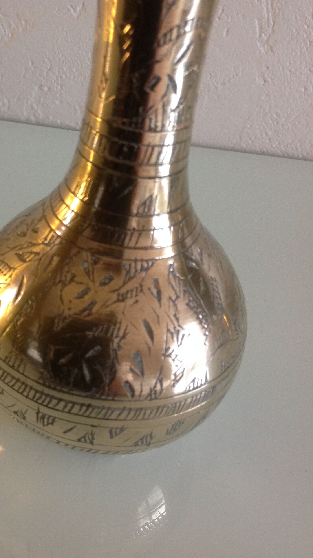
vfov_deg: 51.6
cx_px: 104
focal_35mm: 39
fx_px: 576
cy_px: 277
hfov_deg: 30.2
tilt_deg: -37.2
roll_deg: -7.4
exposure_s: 1/15
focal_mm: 4.28
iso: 200
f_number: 2.4
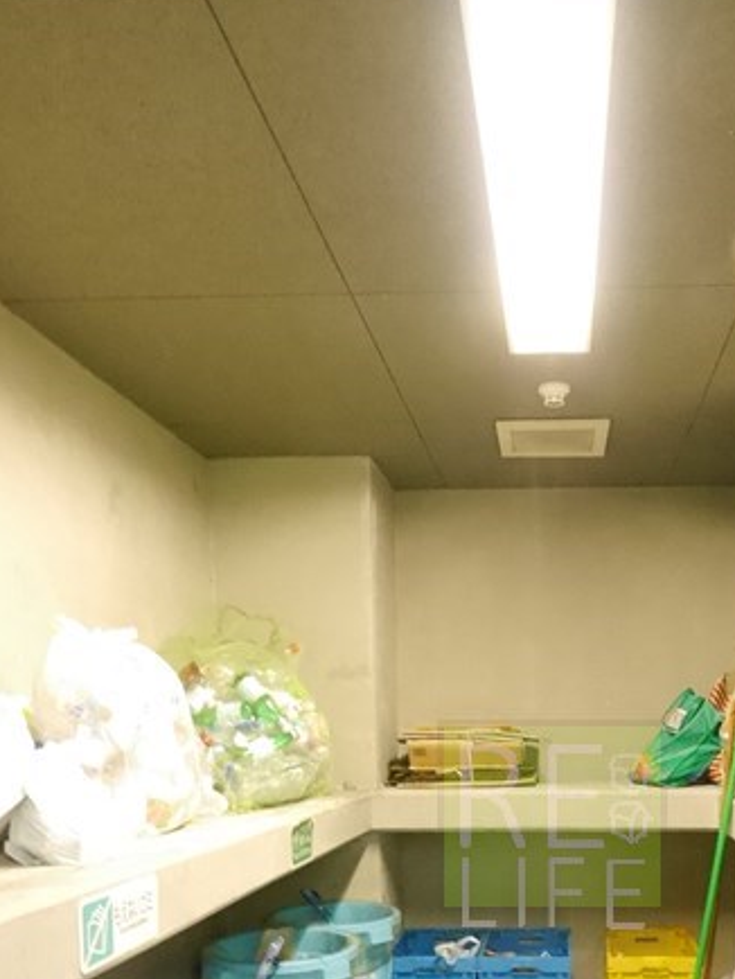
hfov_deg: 41.7
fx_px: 933
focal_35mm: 33
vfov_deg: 50.6
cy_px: 835
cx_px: 552
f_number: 6.3
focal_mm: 7
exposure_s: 1/13
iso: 3200
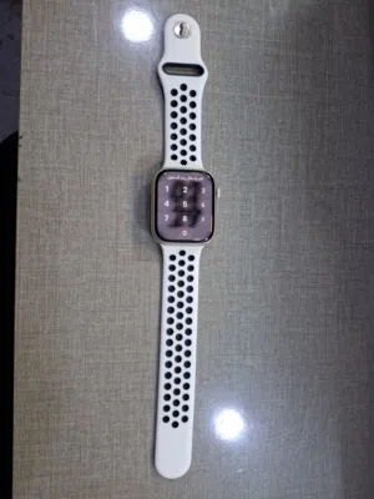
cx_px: 187
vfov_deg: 73.9
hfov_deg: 58.9
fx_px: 331
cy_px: 250
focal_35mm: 23
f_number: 1.8
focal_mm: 5.54
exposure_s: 1/100
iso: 125
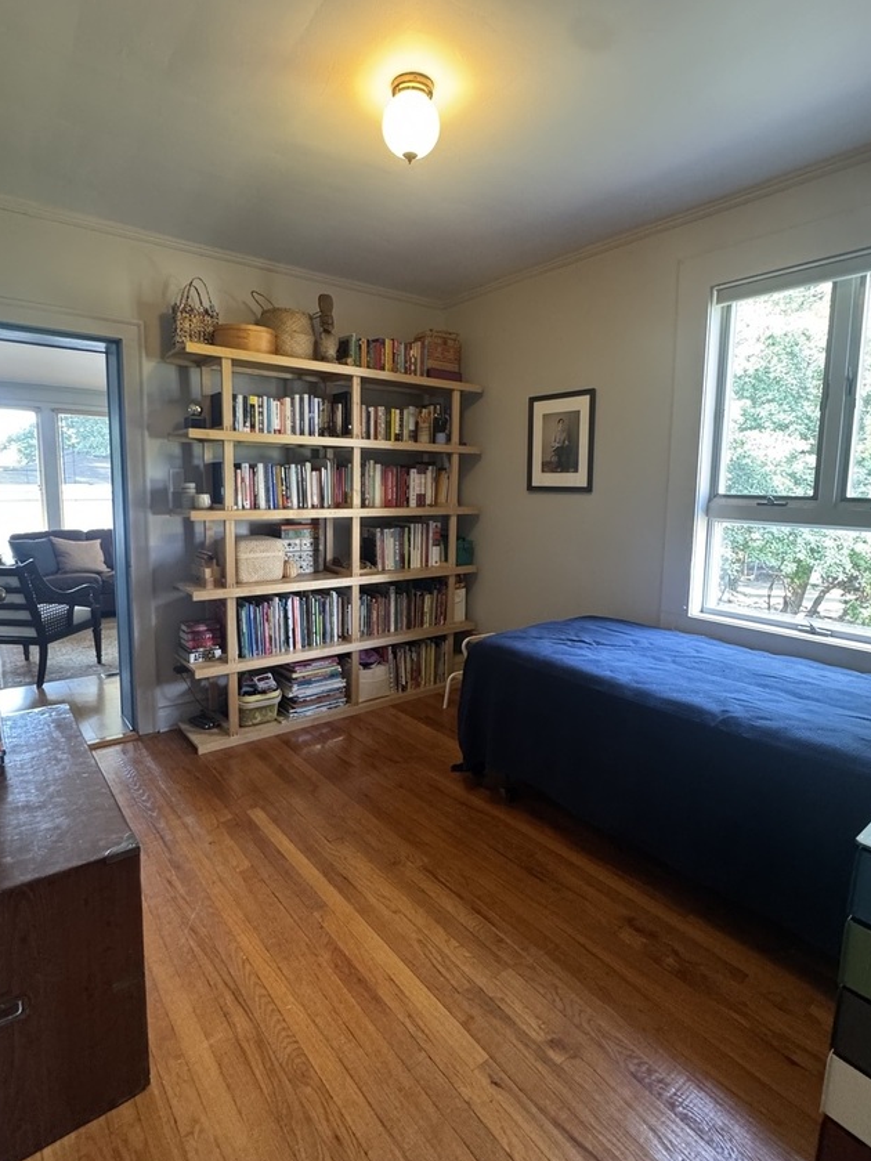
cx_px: 412
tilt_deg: -6.7
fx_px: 604
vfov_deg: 87.7
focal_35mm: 18
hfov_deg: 71.5
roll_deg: +0.4
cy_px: 556
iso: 500
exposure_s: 1/60
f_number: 2.2
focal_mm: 2.22
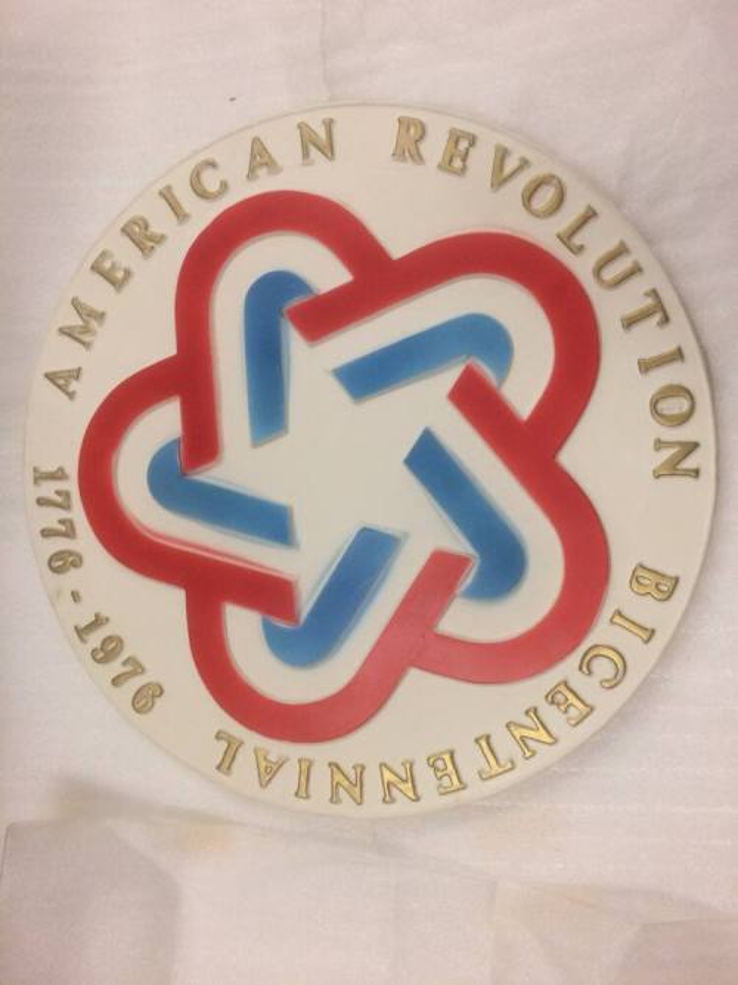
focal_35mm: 29
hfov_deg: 48.2
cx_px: 369
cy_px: 492
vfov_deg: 61.7
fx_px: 825
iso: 64
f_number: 2.2
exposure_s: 1/30
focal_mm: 4.15
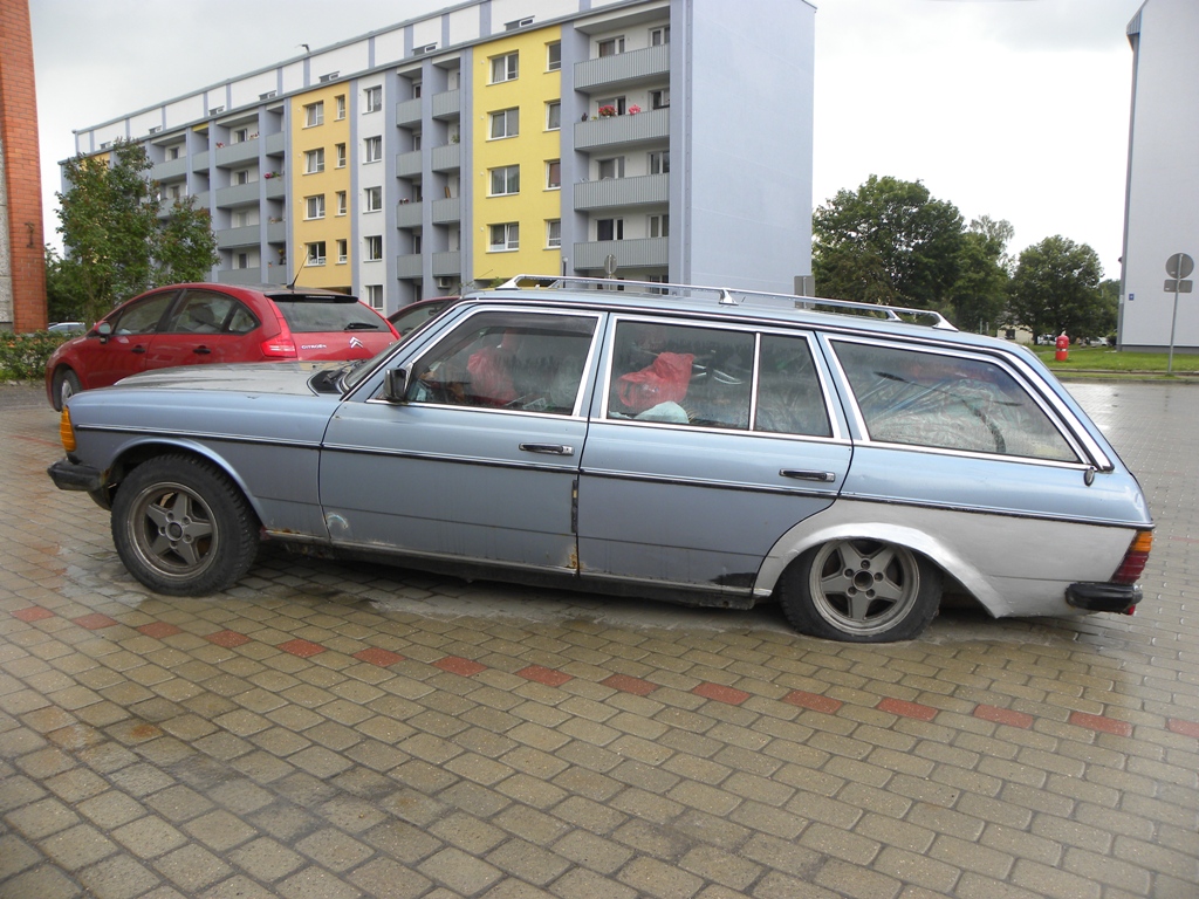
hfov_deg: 67.3
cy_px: 450
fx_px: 901
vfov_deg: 53.1
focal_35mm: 26
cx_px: 600
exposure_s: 1/99.2
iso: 64
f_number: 3.5
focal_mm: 4.6
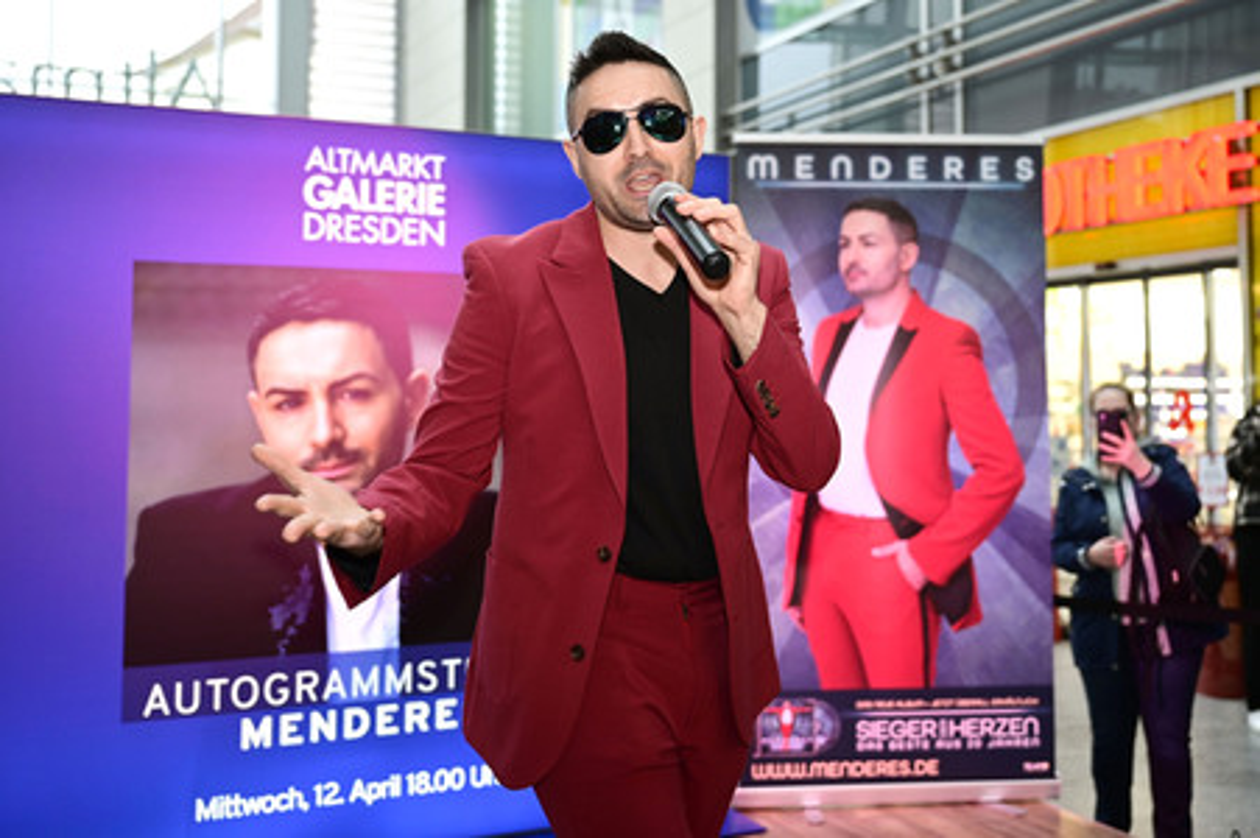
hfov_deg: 57.3
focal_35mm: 33
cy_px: 419
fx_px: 1154
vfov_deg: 39.9
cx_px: 630
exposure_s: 1/200
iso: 640
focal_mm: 33
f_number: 2.8
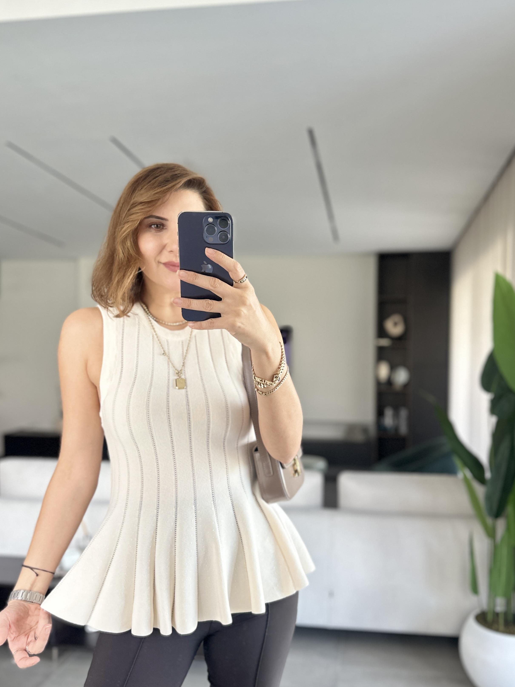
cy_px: 378
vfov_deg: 59.8
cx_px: 281
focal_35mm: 30
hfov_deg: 46.7
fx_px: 595
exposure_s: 1/63
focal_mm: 6.86
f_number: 1.78
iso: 250
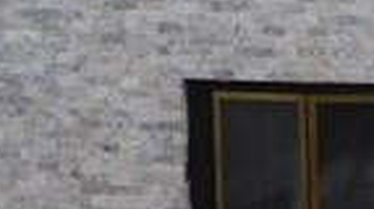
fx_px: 1783
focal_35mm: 180
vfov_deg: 6.7
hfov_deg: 10.7
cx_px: 816
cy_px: -50
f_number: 3
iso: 125
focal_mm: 4
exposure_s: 1/30
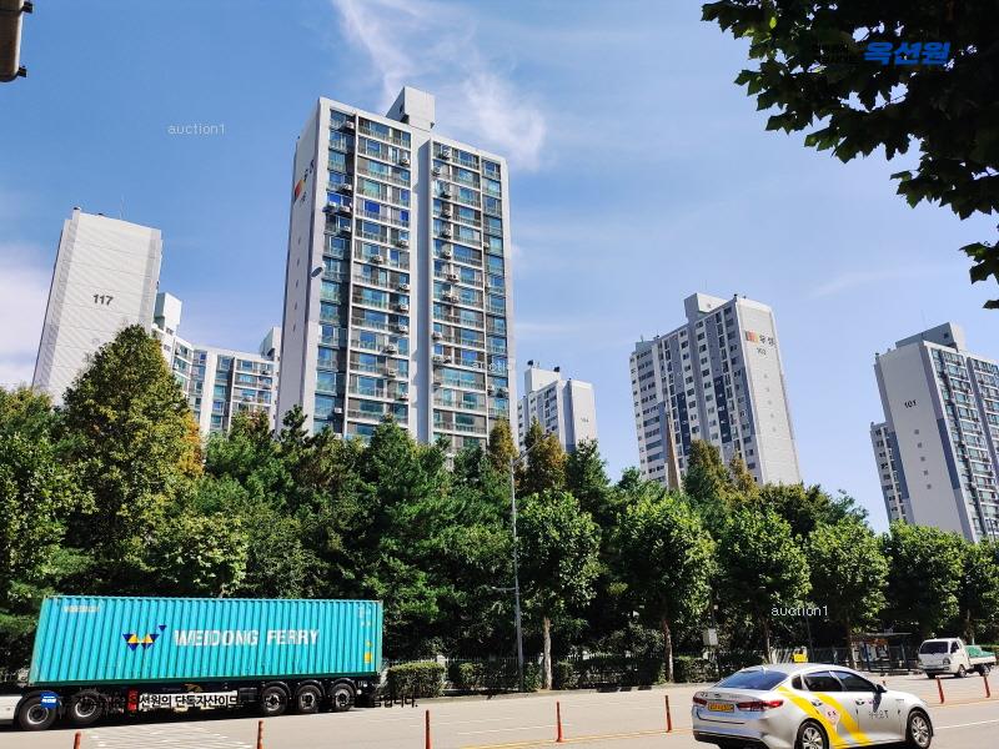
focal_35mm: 28
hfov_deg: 63.4
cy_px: 374
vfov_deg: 49.7
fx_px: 808
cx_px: 500
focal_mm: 4.77
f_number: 1.75
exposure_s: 1/5239
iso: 102
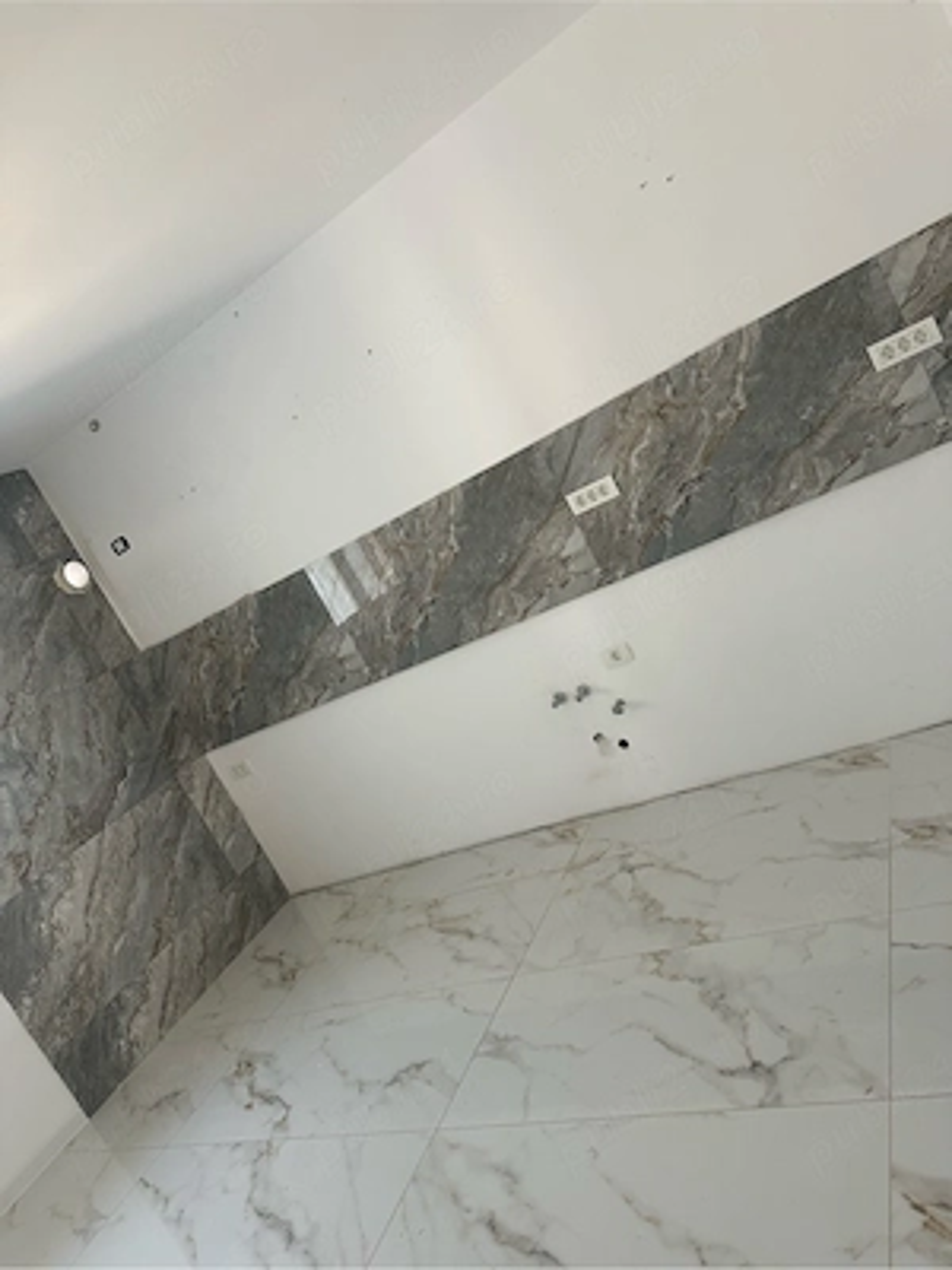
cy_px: 635
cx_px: 476
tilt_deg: -8.7
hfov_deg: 56.8
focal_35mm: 24
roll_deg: +29.7
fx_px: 880
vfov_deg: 71.6
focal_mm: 6.86
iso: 125
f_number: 1.78
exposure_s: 1/121
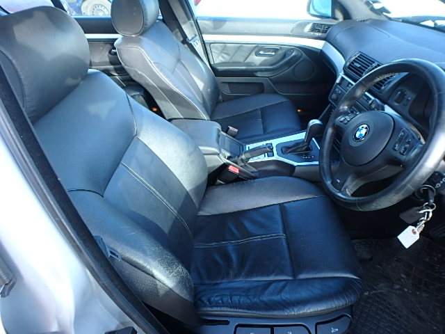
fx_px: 270
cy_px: 167
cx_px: 222
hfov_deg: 79.0
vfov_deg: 63.4
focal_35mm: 21
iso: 160
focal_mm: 3.7
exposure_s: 1/60
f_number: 3.5
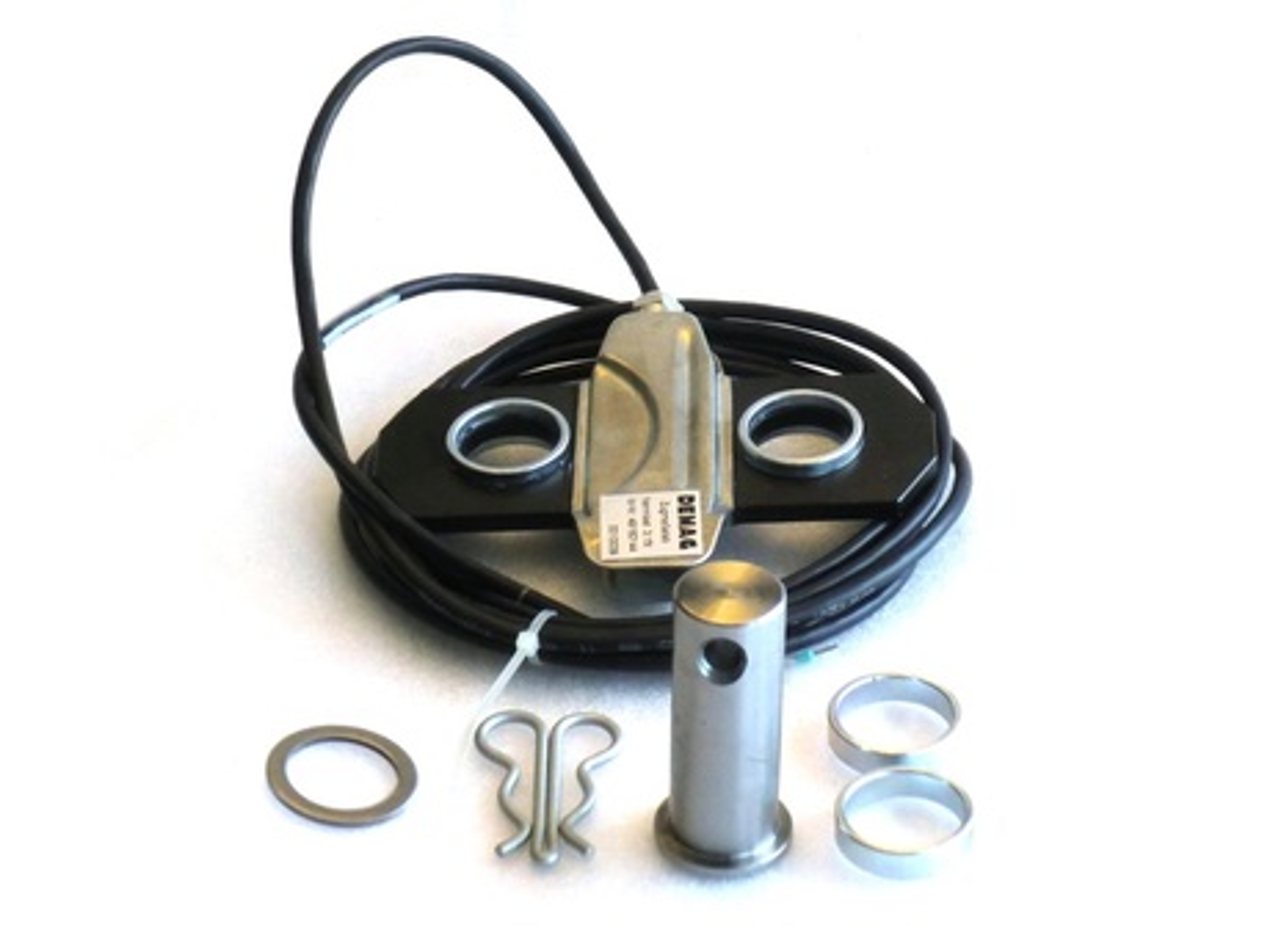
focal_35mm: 88
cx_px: 635
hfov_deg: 22.3
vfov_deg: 16.8
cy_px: 476
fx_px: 3229
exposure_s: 1/80
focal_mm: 15.81
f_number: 5.4
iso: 320
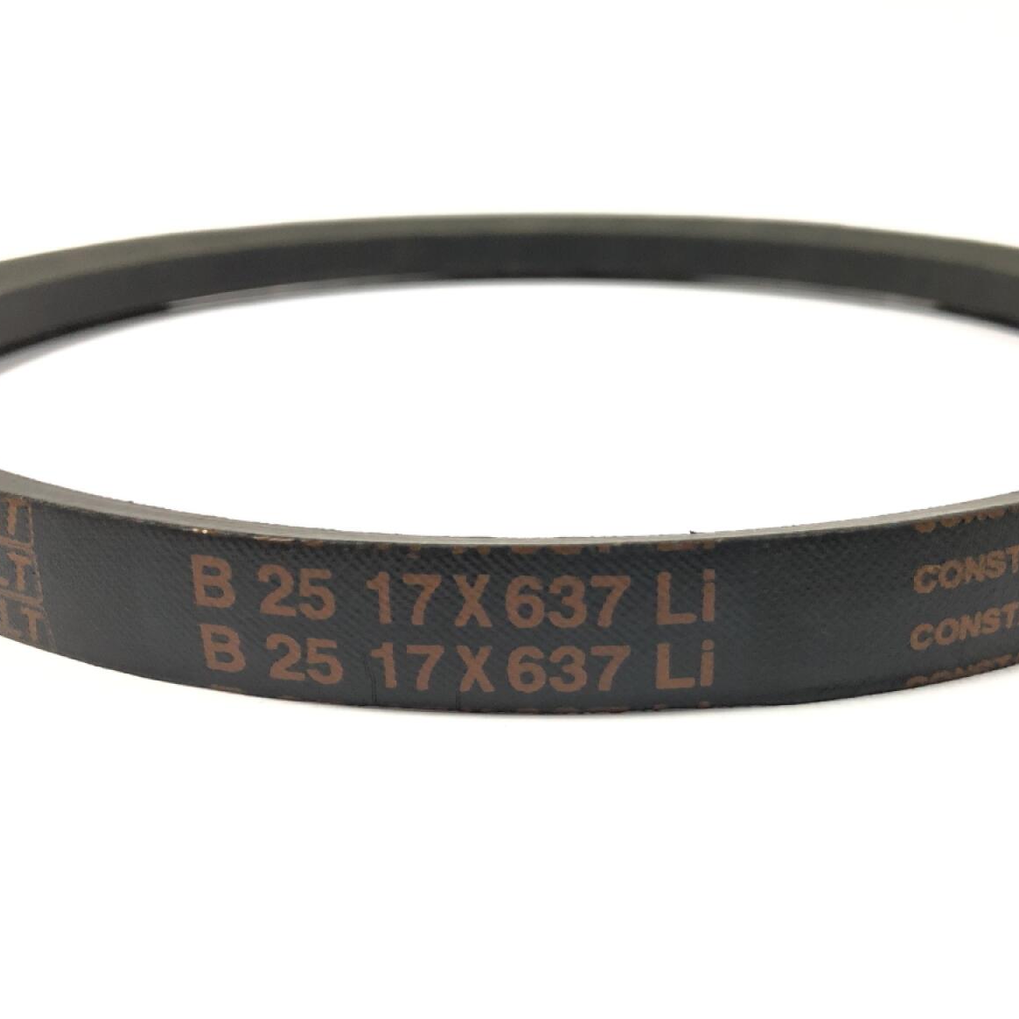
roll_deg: +0.5
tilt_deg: -21.6
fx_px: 1132
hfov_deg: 48.2
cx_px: 603
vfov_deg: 48.5
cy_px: 506
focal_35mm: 34
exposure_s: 1/17
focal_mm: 4
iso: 100
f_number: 1.8
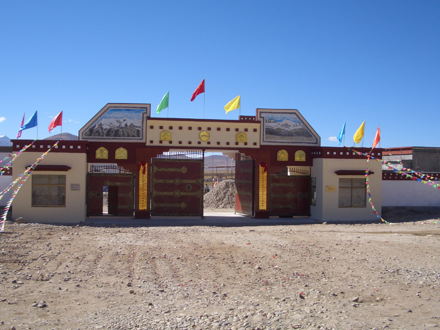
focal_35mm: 41
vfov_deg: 35.1
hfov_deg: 45.8
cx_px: 220
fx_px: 521
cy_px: 165
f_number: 4.6
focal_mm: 6.8
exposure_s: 1/400
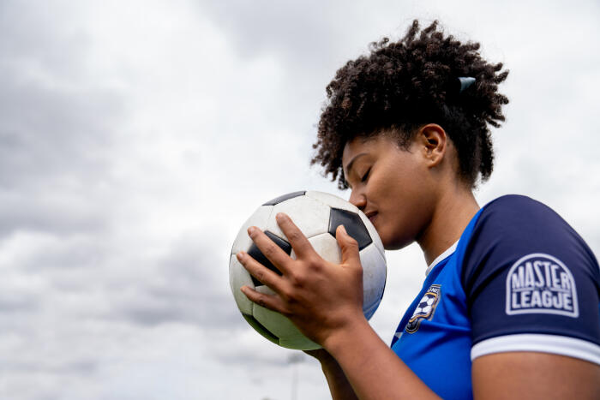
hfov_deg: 63.6
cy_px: 200
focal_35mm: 29
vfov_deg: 45.0
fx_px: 483
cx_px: 300
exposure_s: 1/800
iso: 50
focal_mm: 29
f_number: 2.8
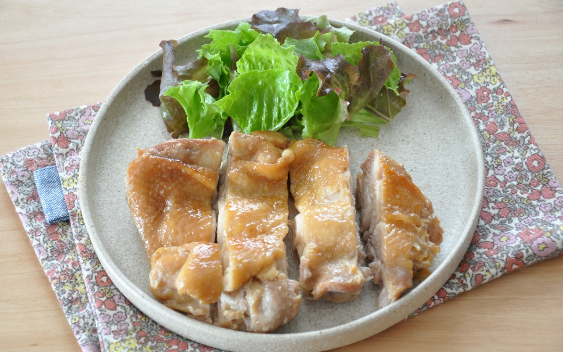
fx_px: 1457
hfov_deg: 21.9
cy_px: 183
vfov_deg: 13.8
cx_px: 281
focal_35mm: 95
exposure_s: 1/60
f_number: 5.3
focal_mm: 62
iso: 1600
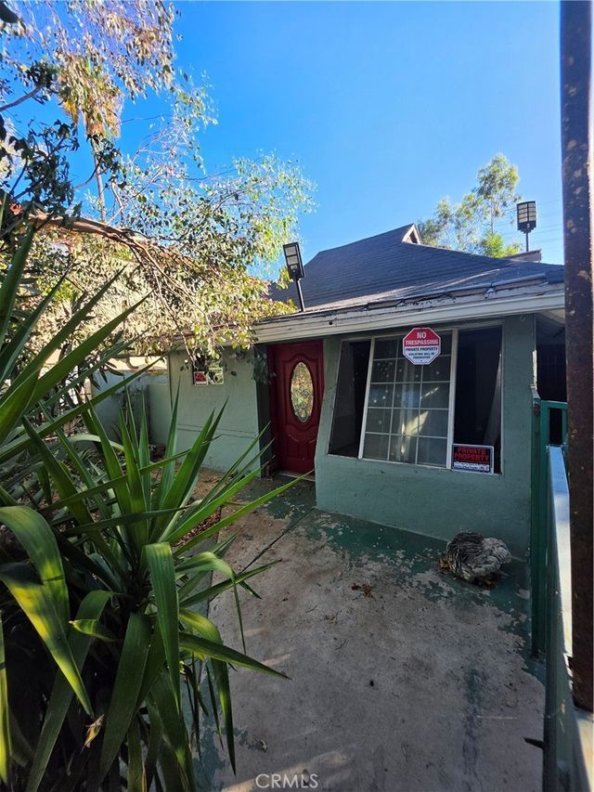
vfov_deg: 106.2
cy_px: 396
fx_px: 297
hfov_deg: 89.9
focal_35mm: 13
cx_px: 297
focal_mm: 2.2
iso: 32
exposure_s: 1/596
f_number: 1.9
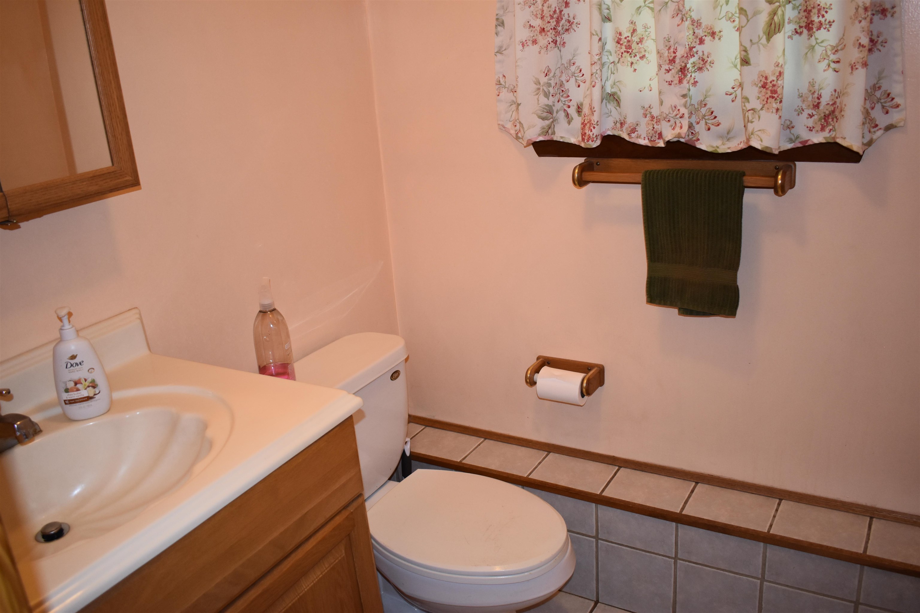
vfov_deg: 41.7
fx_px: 805
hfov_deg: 59.5
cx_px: 460
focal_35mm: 32
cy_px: 306
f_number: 3.8
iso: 1000
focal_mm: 21
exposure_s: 1/60
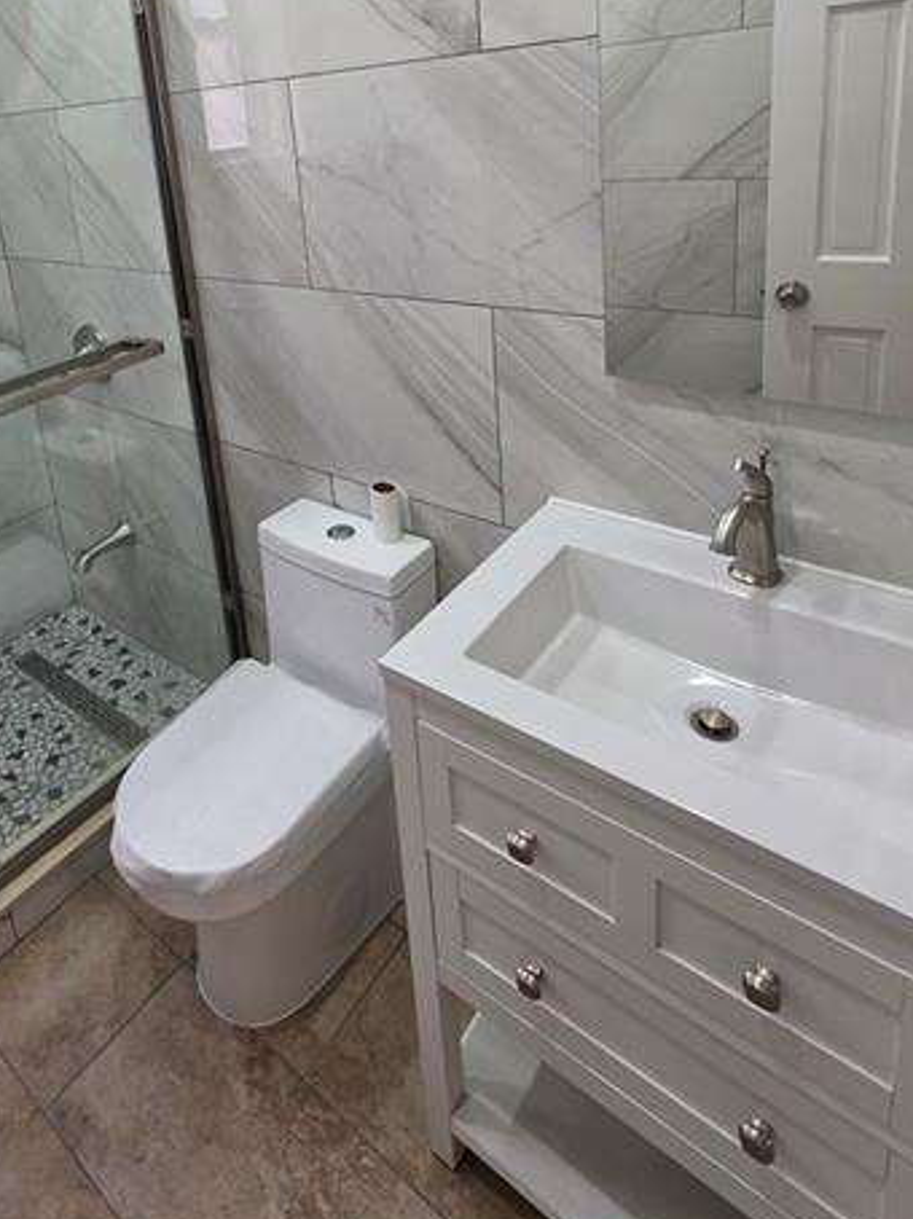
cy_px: 311
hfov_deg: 59.1
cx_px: 279
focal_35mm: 22
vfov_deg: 71.4
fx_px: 774
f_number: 1.9
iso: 160
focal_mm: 2.2
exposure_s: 1/120
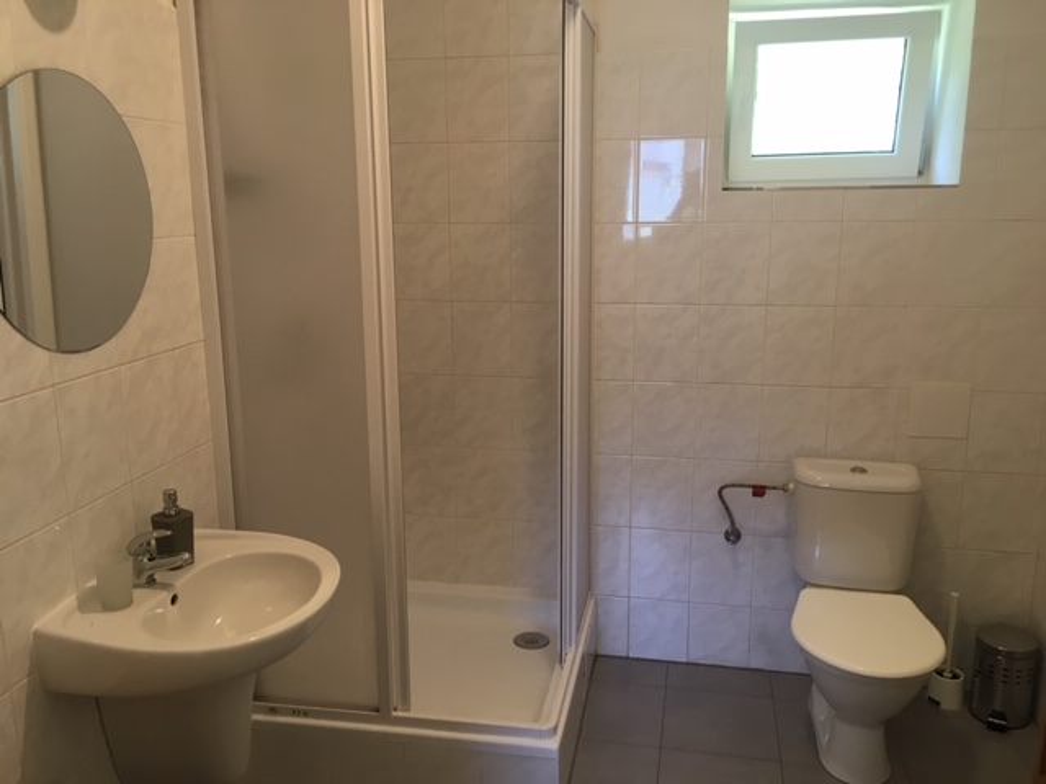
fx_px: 876
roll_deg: +0.7
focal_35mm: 29
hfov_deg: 61.7
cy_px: 392
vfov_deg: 48.2
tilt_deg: -14.0
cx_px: 523
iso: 80
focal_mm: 4.15
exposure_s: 1/33
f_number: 2.2
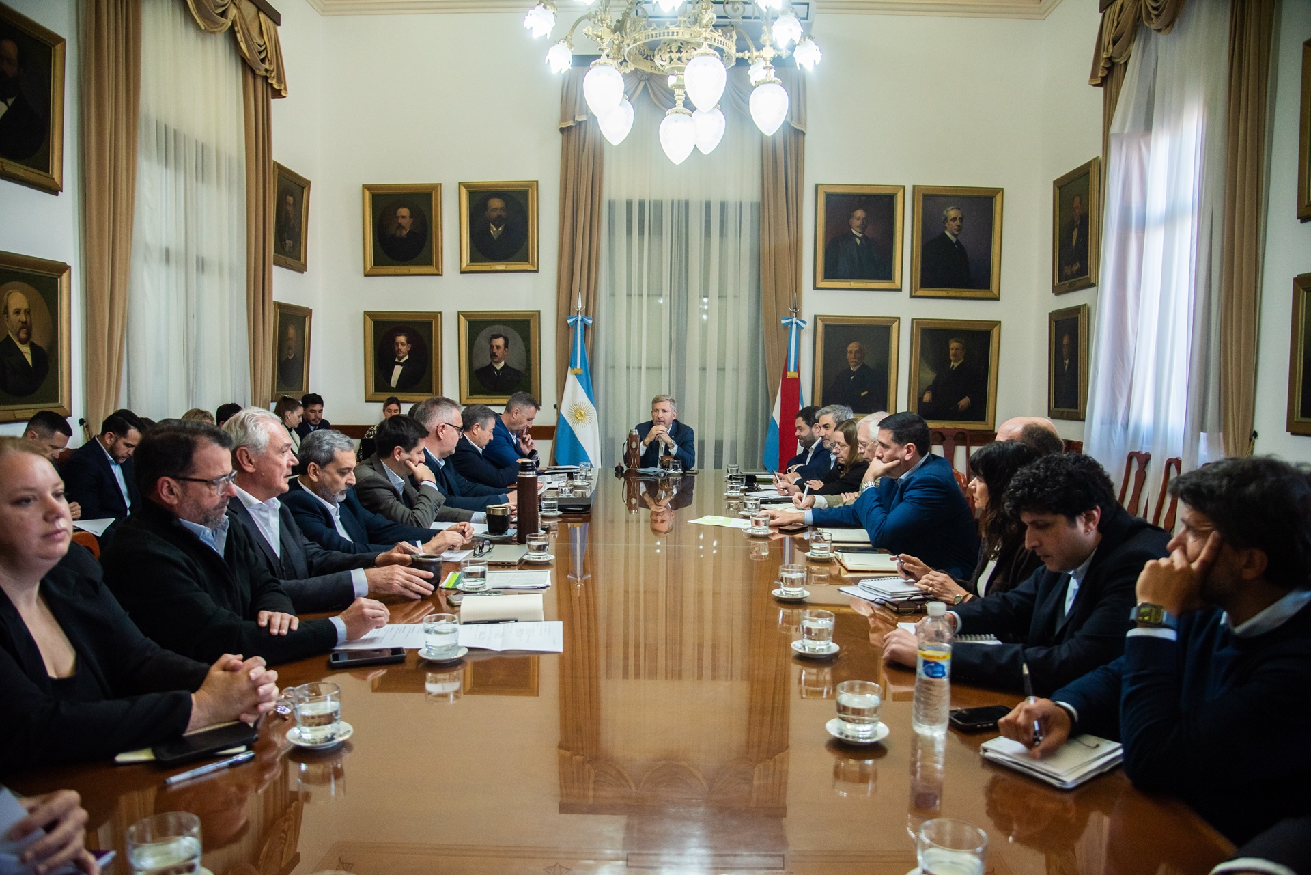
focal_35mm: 24
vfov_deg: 53.2
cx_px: 656
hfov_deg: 73.7
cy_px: 438
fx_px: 874
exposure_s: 1/250
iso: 1250
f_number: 4
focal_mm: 24
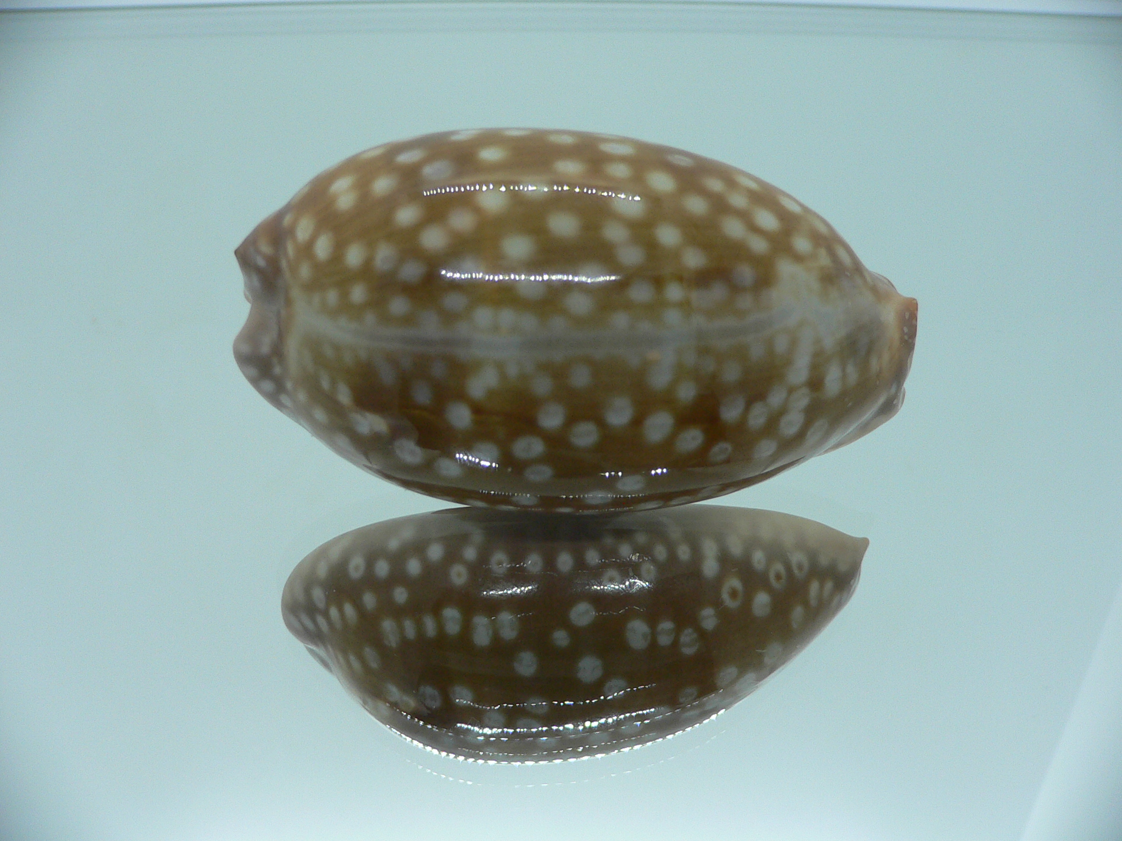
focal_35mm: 35
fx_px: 1134
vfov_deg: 40.7
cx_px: 561
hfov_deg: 52.6
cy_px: 420
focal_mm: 4.6
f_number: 2.8
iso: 100
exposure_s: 1/60
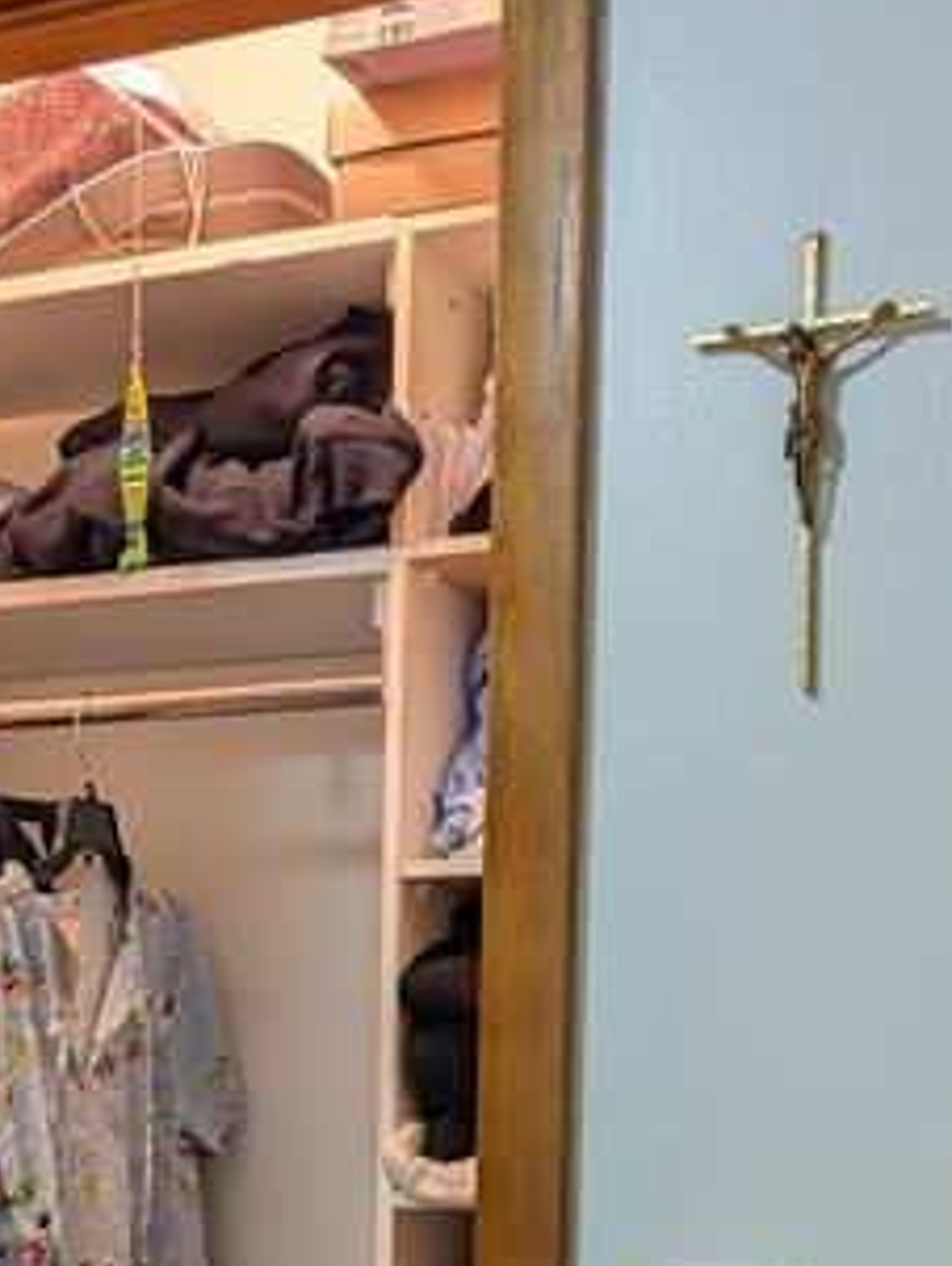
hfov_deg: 23.8
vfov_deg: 29.8
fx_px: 2234
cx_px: 218
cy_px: 1224
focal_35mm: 61
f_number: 1.68
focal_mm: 6.9
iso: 53
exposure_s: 1/30
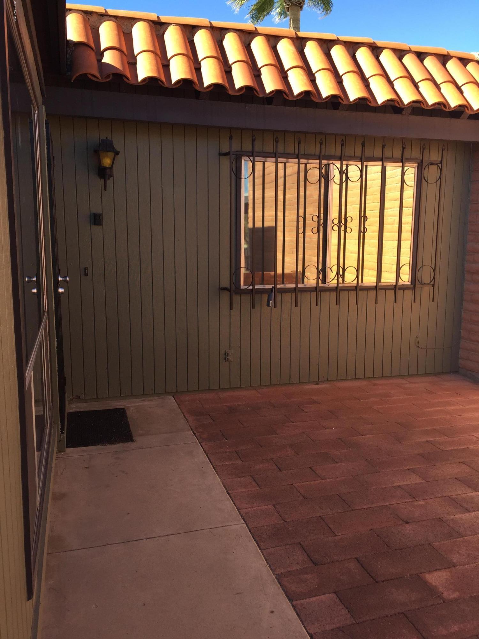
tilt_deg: -6.9
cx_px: 240
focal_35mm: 29
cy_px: 320
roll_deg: +0.1
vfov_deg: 61.7
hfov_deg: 48.2
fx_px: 535
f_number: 2.2
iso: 32
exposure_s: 1/449
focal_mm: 4.15
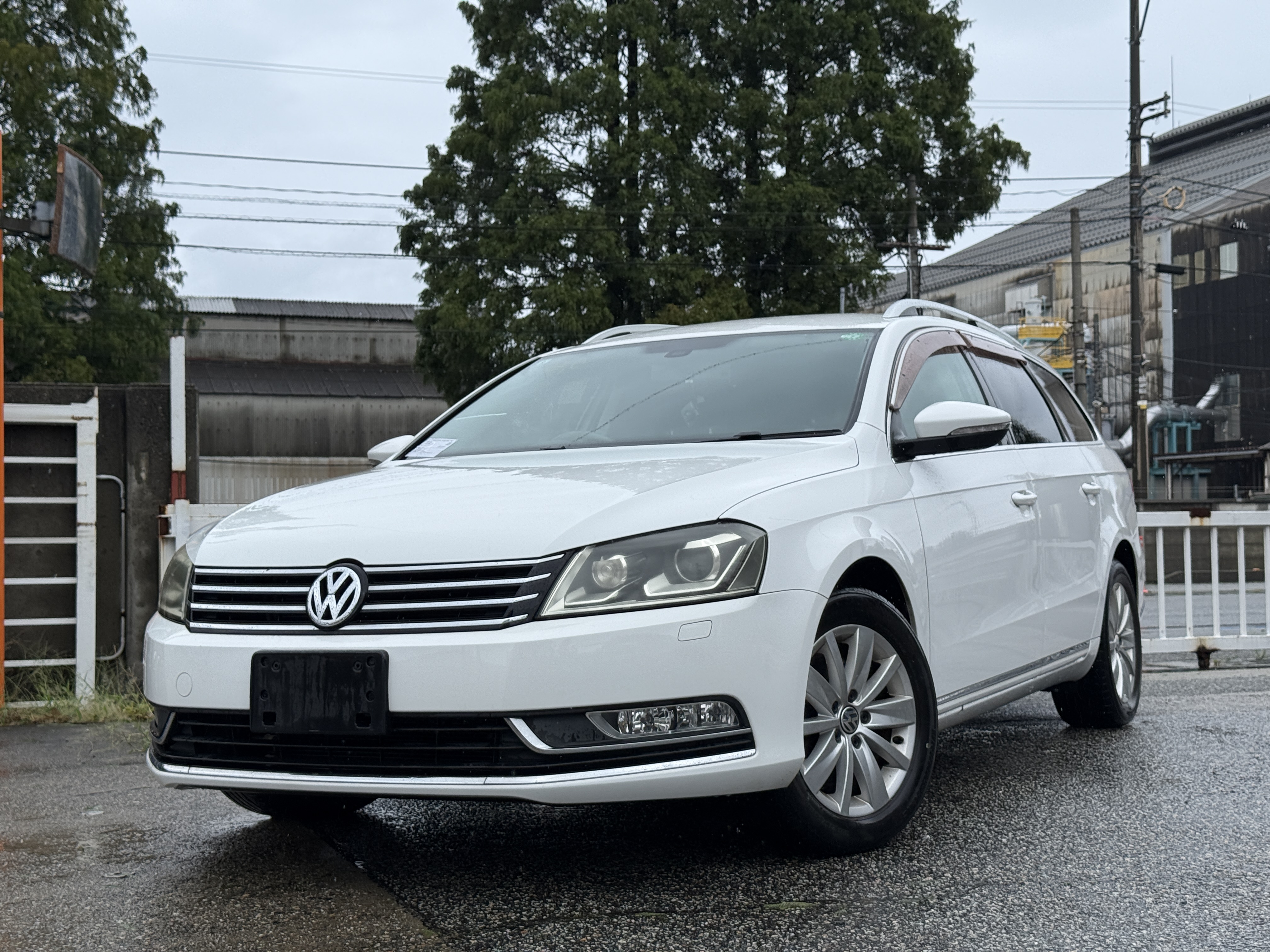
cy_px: 476
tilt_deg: +2.7
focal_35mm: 48
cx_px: 635
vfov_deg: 30.3
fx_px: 1761
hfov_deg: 39.7
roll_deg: +0.7
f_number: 1.78
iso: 80
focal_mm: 6.76
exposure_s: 1/1456
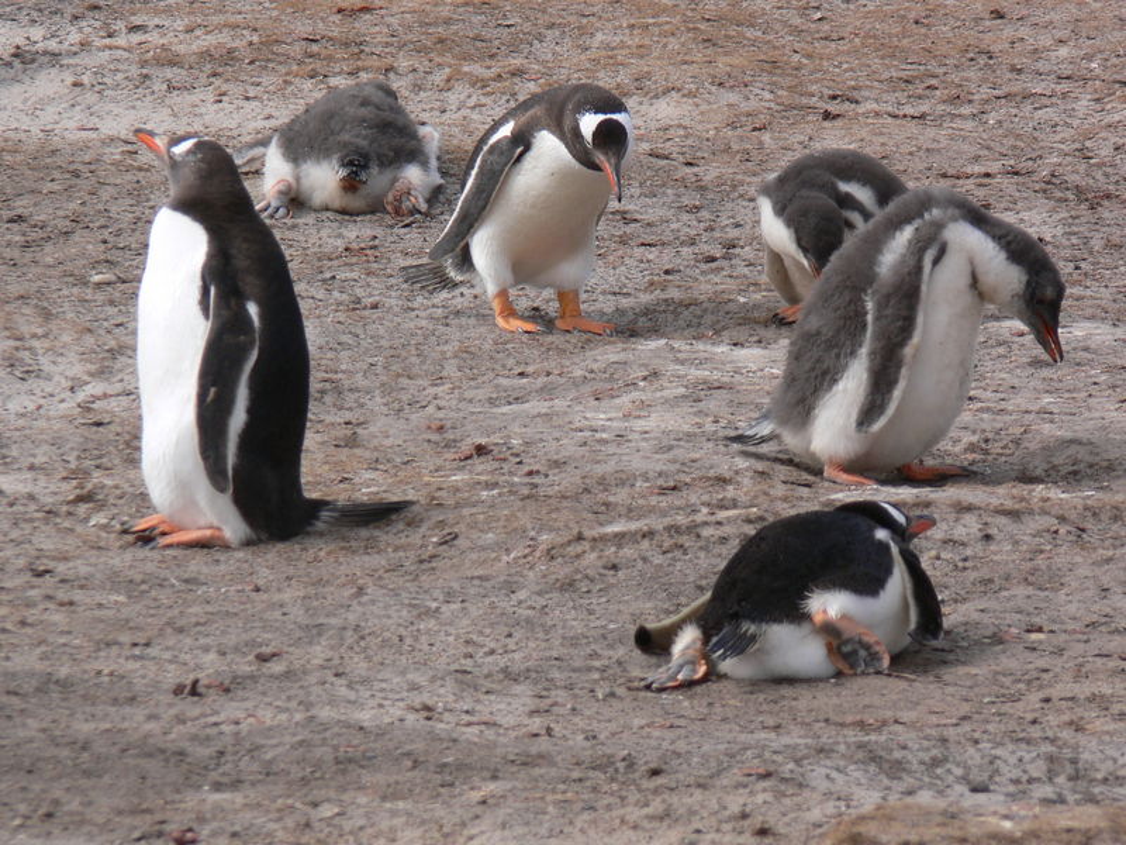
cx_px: 563
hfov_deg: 4.6
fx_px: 13987
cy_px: 422
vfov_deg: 3.5
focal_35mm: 430
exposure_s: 1/320
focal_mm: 71.4
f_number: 5.6
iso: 80
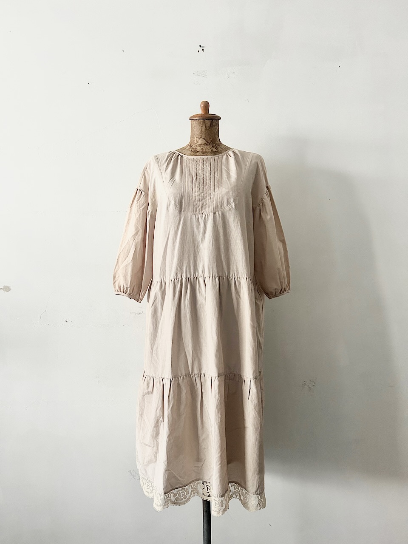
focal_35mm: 26
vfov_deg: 67.3
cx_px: 204
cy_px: 272
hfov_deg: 53.1
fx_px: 409
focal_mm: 5.7
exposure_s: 1/60
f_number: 1.5
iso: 320
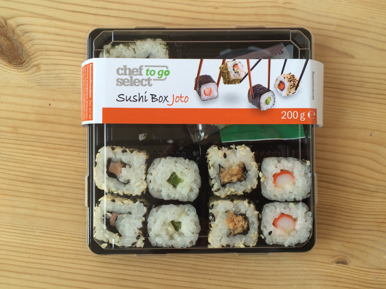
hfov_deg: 61.7
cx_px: 193
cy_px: 144
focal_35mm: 29
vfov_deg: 48.2
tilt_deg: -87.2
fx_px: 323
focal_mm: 4.15
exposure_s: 1/120
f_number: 2.2
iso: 40
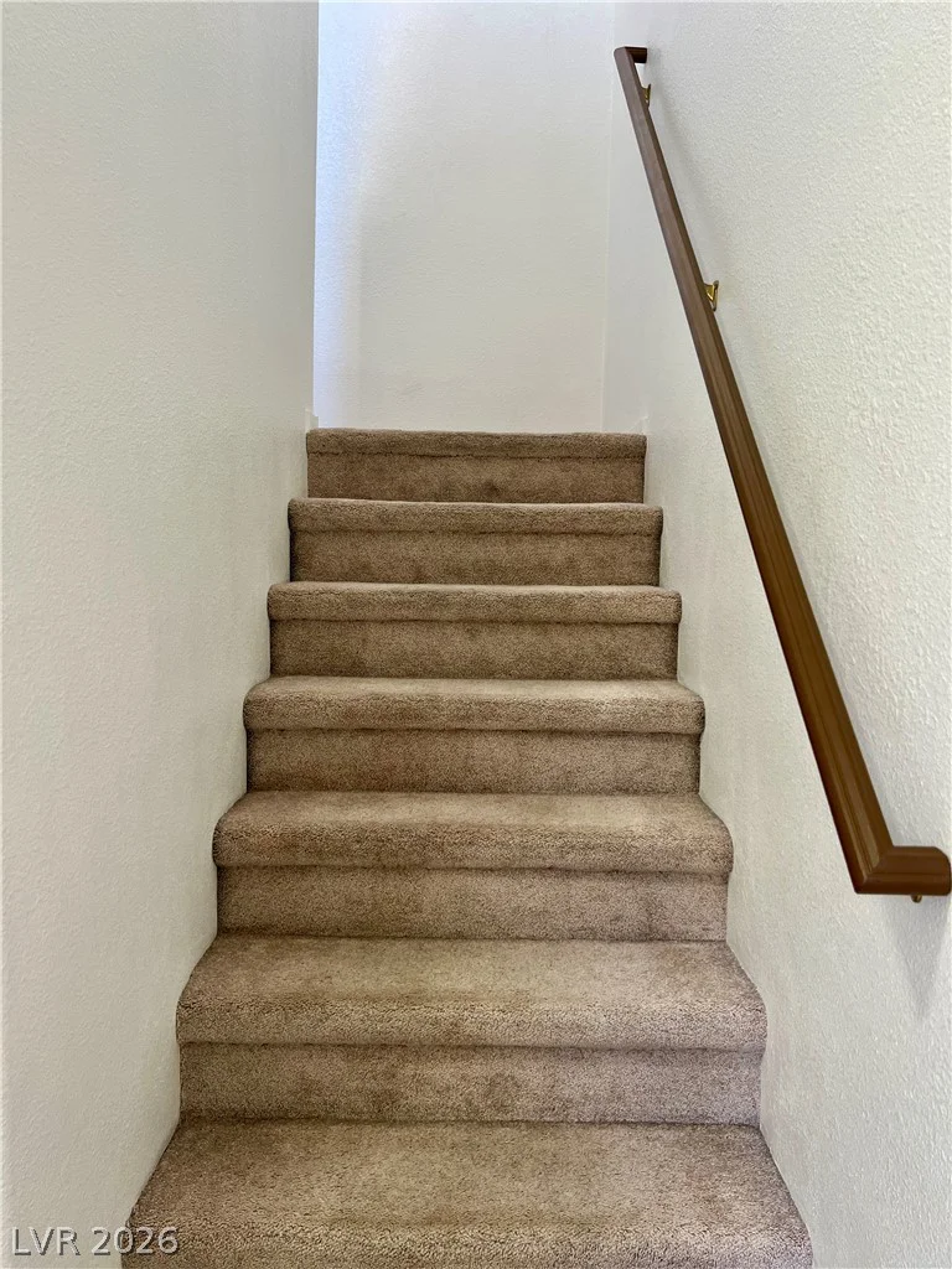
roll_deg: -0.9
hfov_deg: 53.1
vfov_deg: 67.3
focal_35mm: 26
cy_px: 634
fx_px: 953
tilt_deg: -4.5
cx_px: 476
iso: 64
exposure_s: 1/60
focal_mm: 5.7
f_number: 1.5
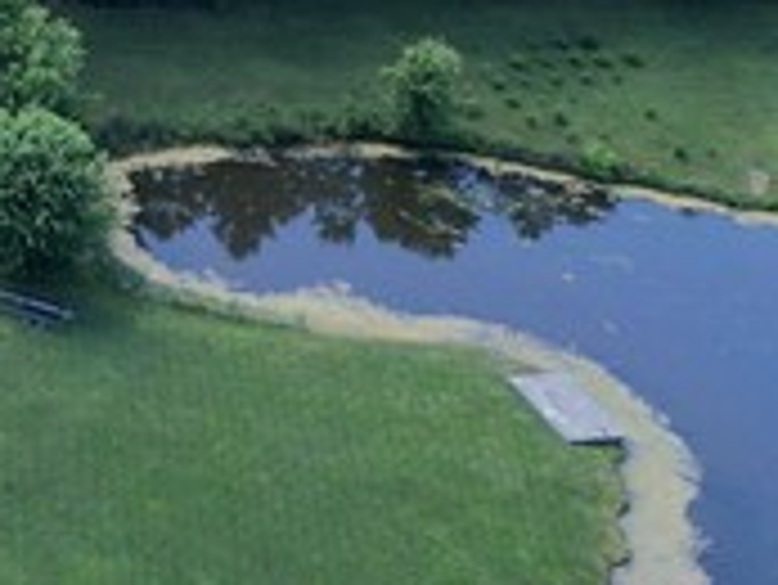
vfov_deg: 9.6
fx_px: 3194
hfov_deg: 11.1
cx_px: -1237
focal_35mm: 142
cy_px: -652
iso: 100
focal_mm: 6.72
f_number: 1.7
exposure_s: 1/1500
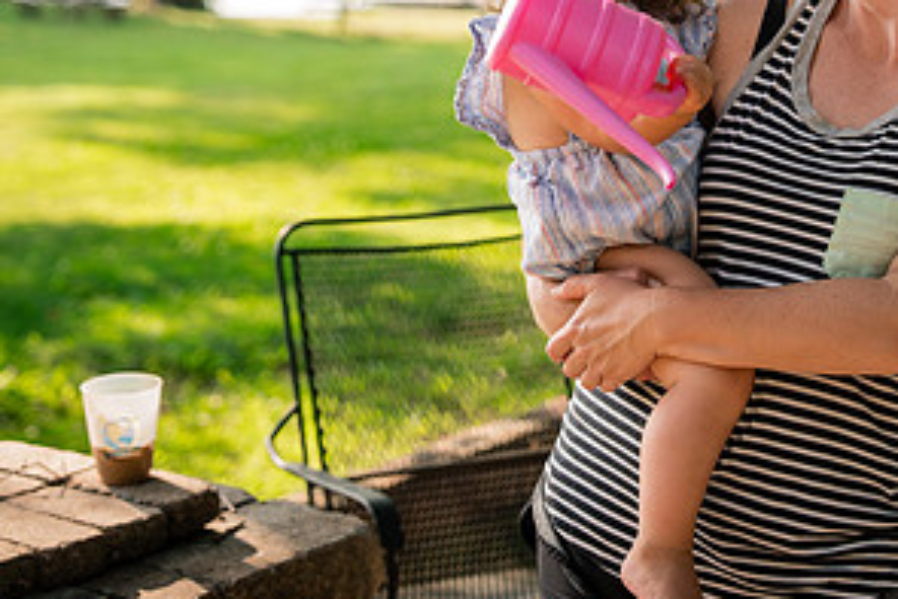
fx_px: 2695
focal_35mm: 108
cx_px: 688
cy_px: 65
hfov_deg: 18.8
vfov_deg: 12.6
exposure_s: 1/500
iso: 250
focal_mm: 55
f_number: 2.8
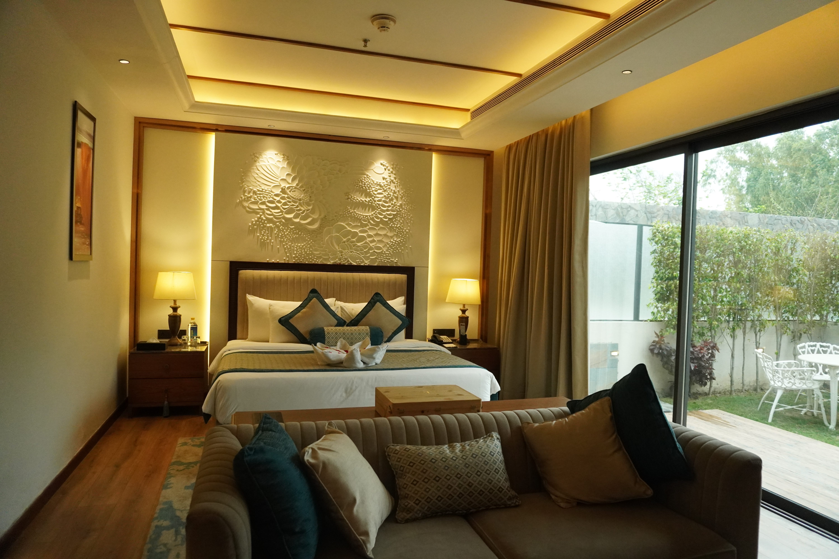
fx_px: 559
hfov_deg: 73.7
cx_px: 420
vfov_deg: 53.1
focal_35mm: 24
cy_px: 280
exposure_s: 1/500
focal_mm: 16
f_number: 3.5
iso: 2500
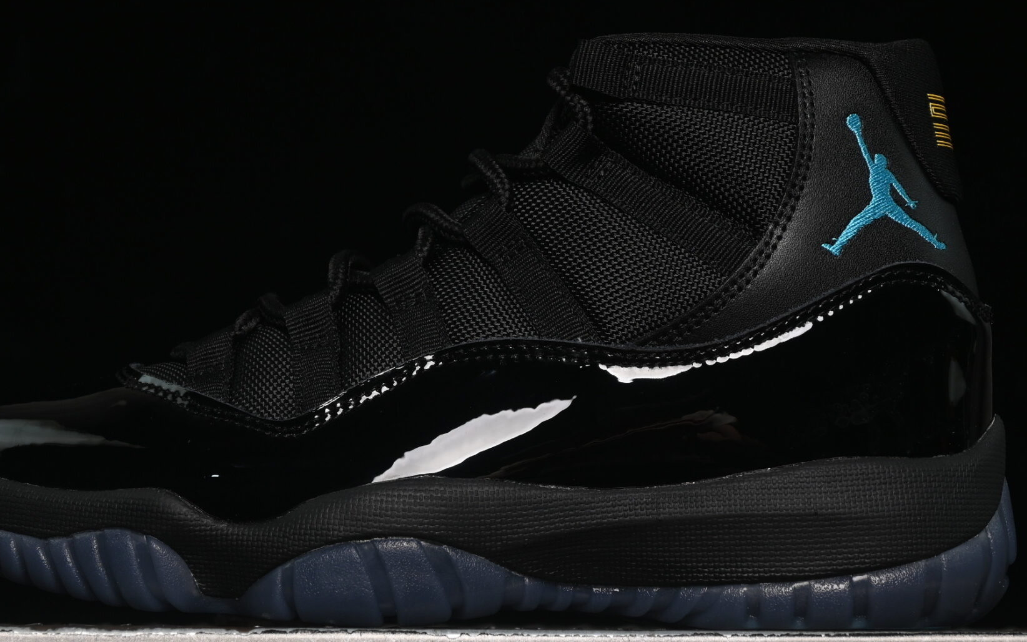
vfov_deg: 11.0
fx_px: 3331
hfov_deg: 17.5
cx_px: 465
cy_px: 301
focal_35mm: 119
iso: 160
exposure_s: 1/50
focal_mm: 50
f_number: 6.3
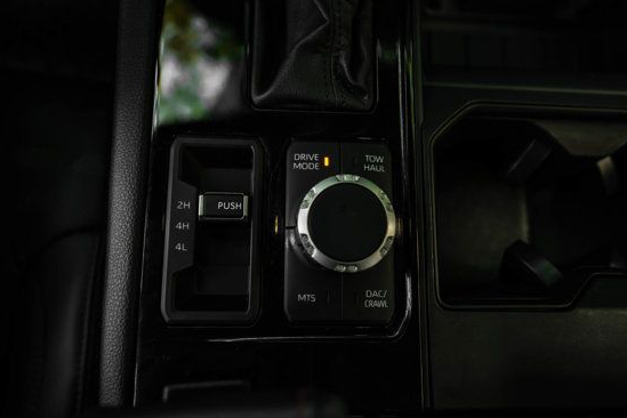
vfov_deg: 46.4
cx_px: 307
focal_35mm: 28
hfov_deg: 65.5
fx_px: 488
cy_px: 205
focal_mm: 24
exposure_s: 1/125
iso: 1250
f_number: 2.8
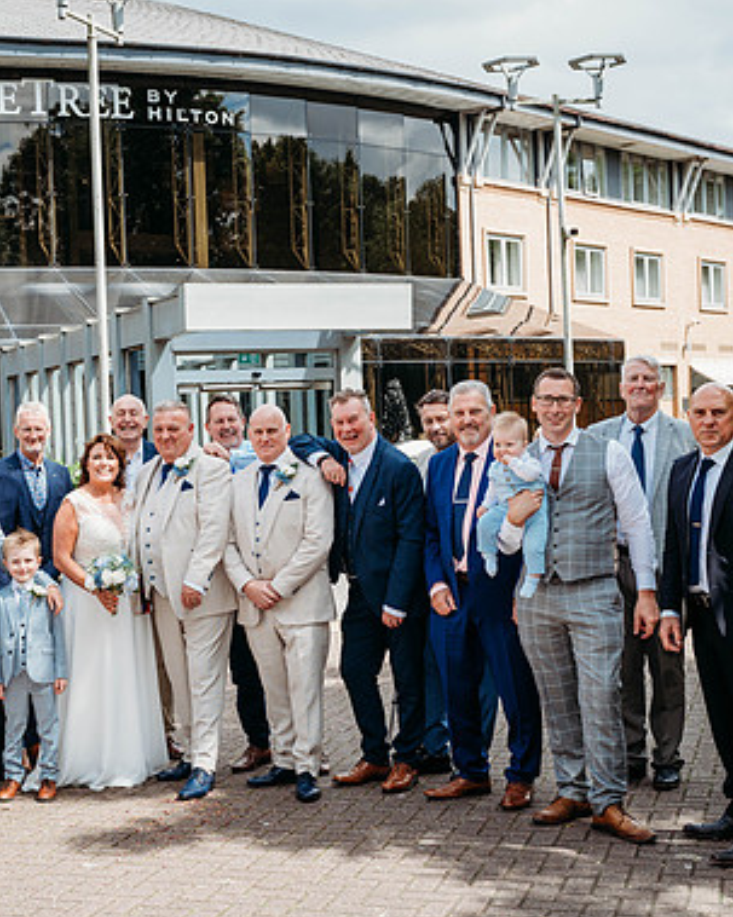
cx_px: 215
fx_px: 1519
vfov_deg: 33.6
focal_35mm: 56
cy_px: 465
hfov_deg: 26.9
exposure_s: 1/200
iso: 100
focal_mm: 39
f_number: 5
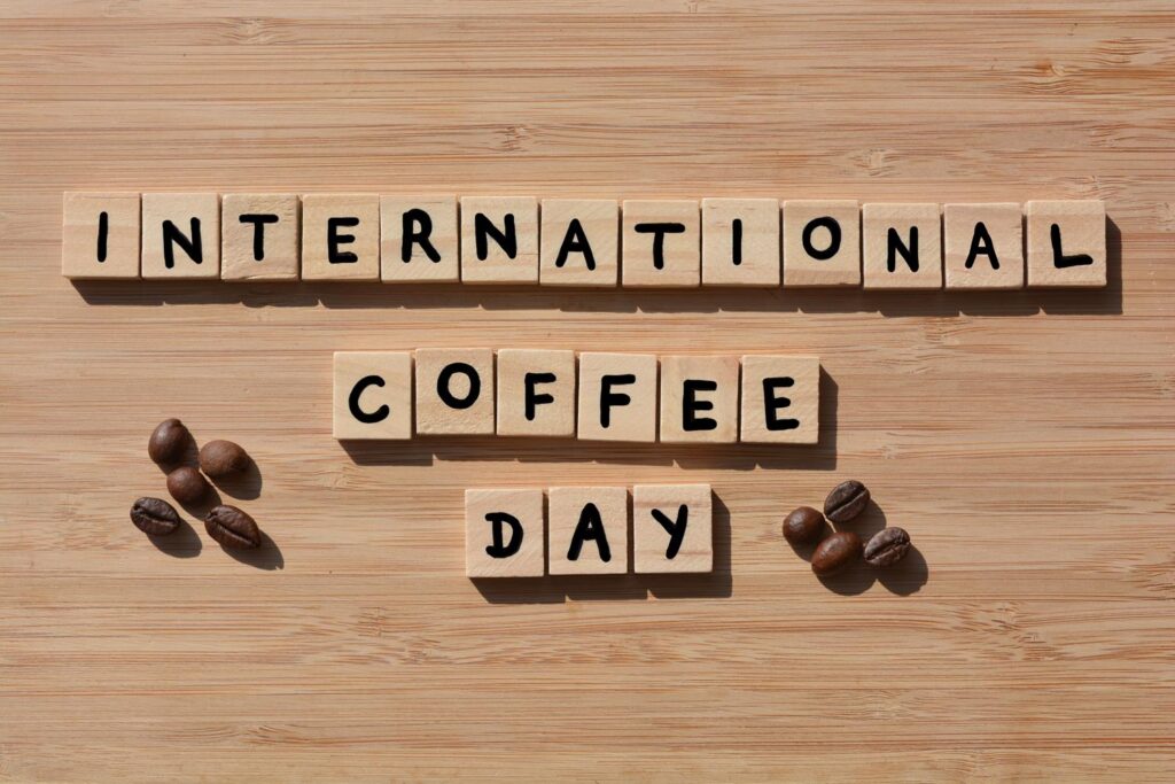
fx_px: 1958
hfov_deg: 33.4
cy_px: 392
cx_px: 588
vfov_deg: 22.6
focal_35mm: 60
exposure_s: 1/320
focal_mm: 40
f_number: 8
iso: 100
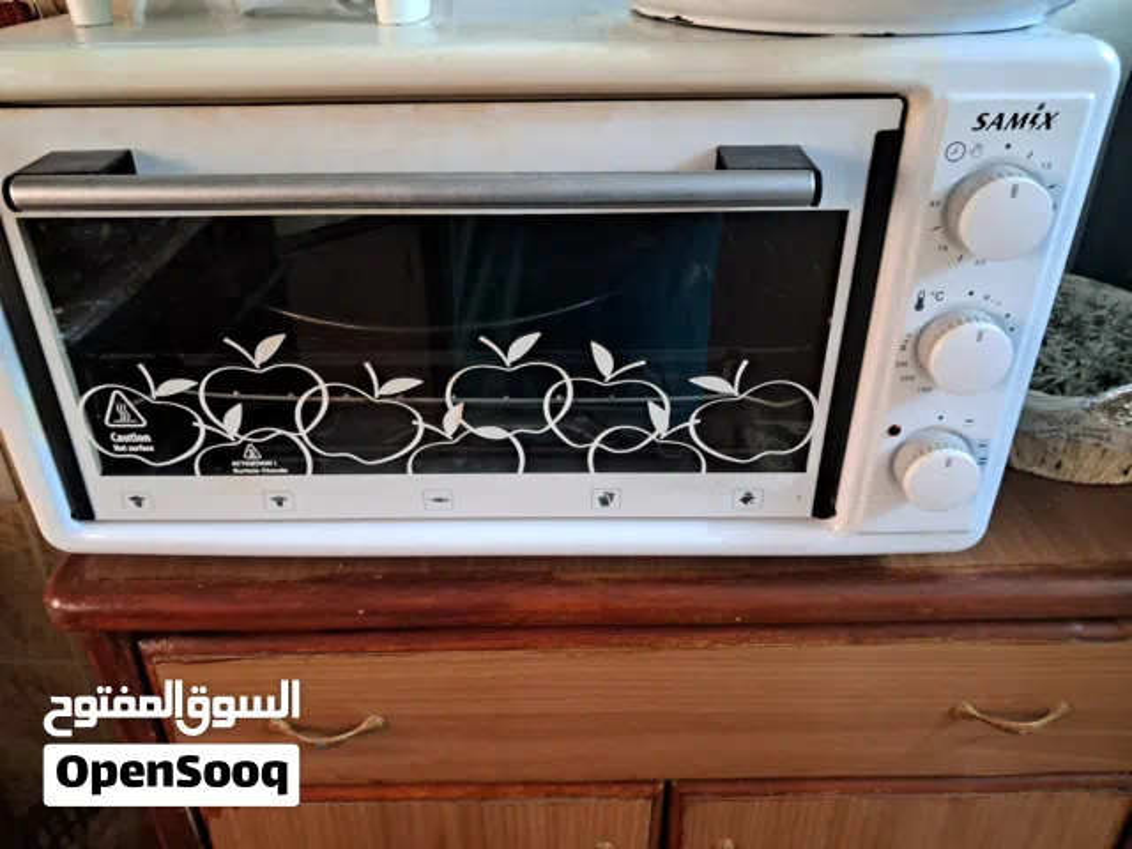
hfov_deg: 65.3
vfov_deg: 51.4
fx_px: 883
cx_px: 566
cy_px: 424
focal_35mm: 27
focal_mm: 4
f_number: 1.8
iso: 640
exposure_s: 1/33
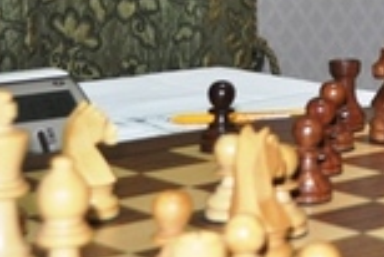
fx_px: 1495
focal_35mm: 140
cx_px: 631
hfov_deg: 13.5
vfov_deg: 9.5
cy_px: -140
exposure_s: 1/60
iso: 800
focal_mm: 24
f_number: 4
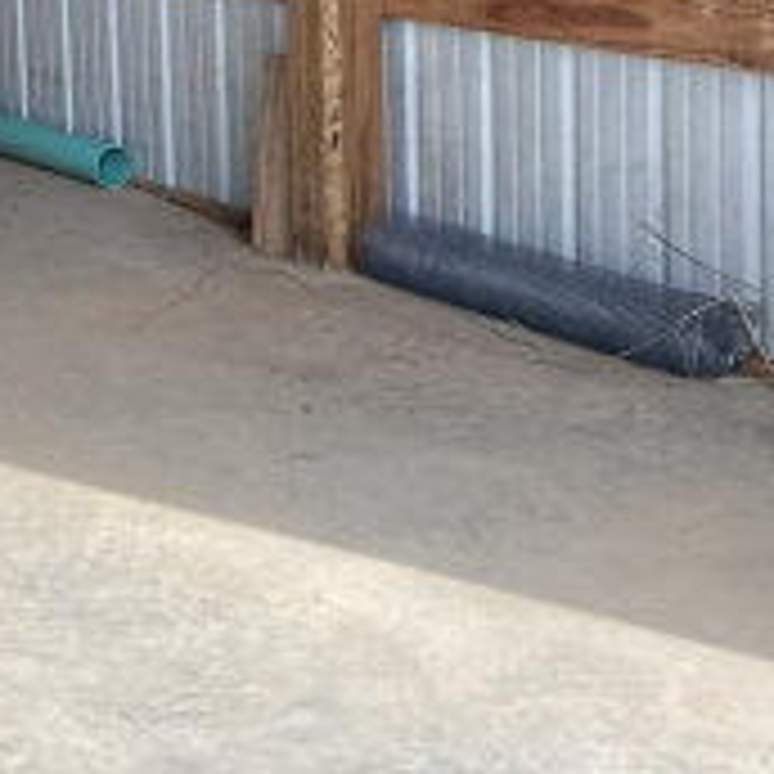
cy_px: -9
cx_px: -65
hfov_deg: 17.5
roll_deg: +1.8
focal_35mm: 96
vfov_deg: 17.7
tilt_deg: -7.3
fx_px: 2429
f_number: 1.8
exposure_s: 1/349
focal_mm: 3.99
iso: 20
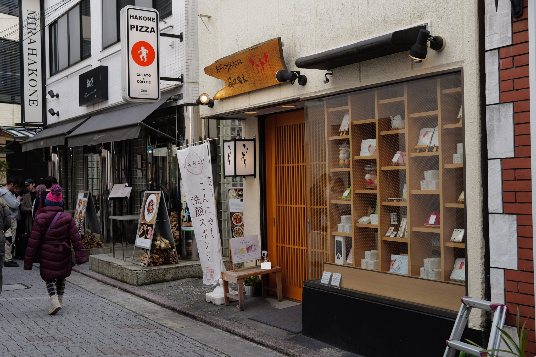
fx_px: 640
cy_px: 178
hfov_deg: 45.5
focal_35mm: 43
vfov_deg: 31.2
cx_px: 268
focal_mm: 43
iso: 100
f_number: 4
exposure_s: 1/200
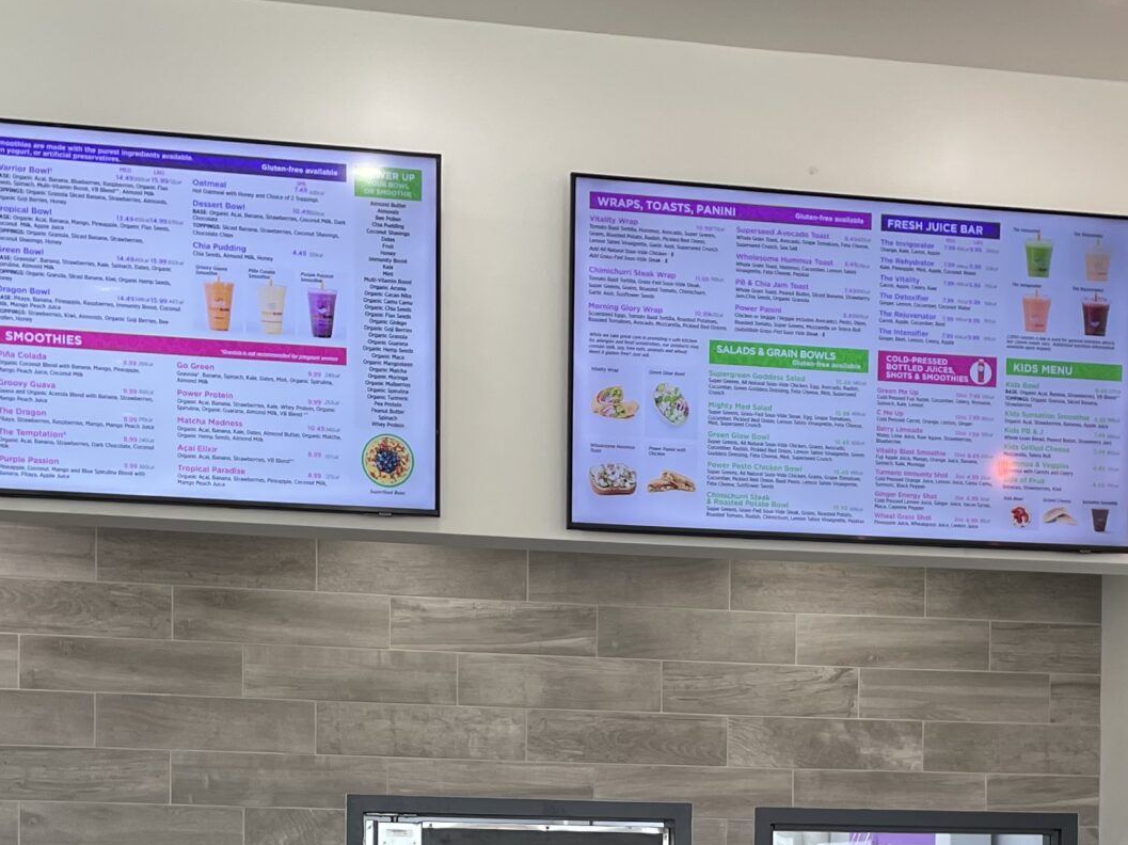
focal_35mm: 63
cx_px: 599
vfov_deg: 21.6
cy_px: 1004
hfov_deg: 30.7
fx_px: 2052
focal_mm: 4.2
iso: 64
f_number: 1.6
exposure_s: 1/120
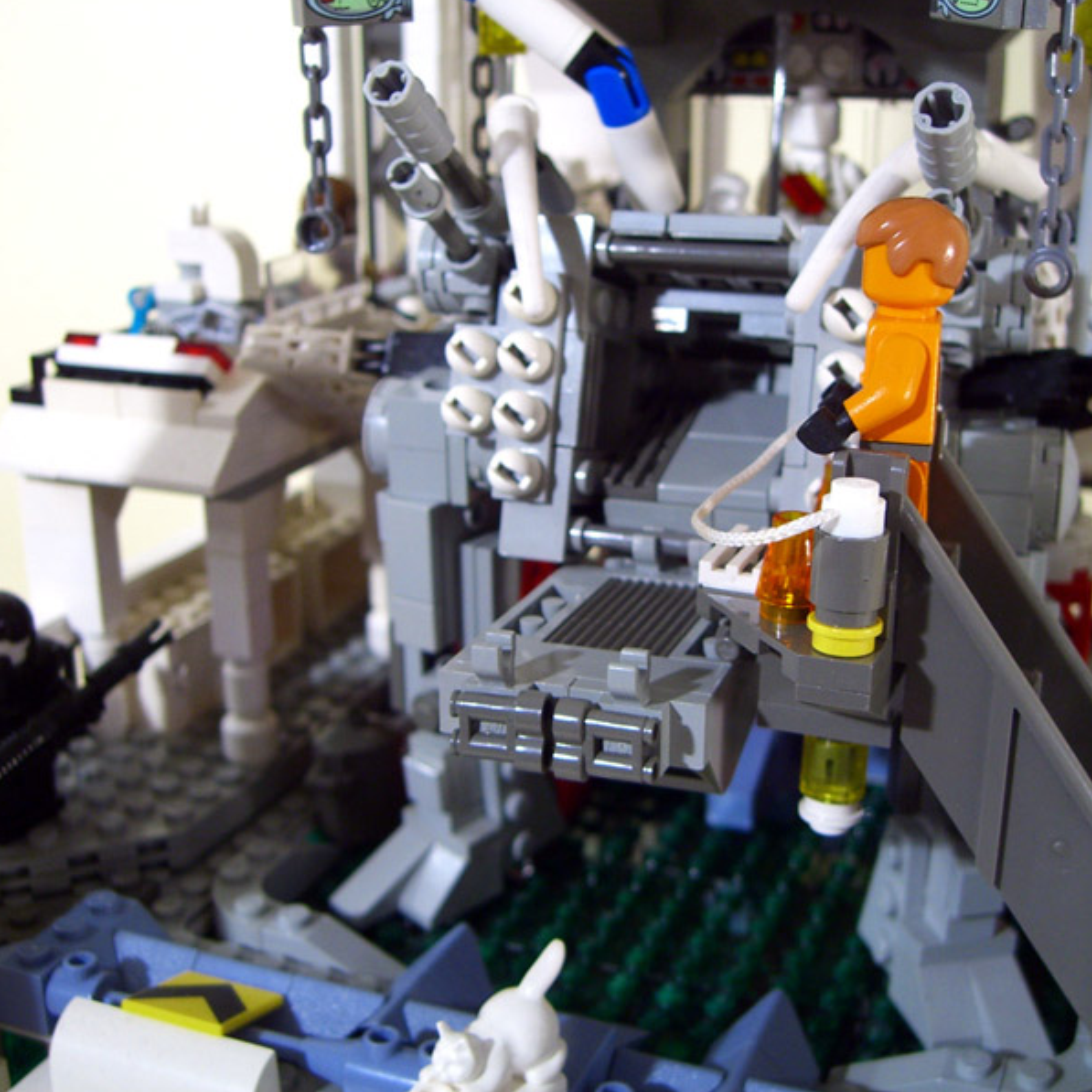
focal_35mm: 45
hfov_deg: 37.5
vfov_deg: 37.6
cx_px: 567
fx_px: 1606
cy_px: 545
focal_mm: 7.9
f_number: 2.8
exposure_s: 1/20
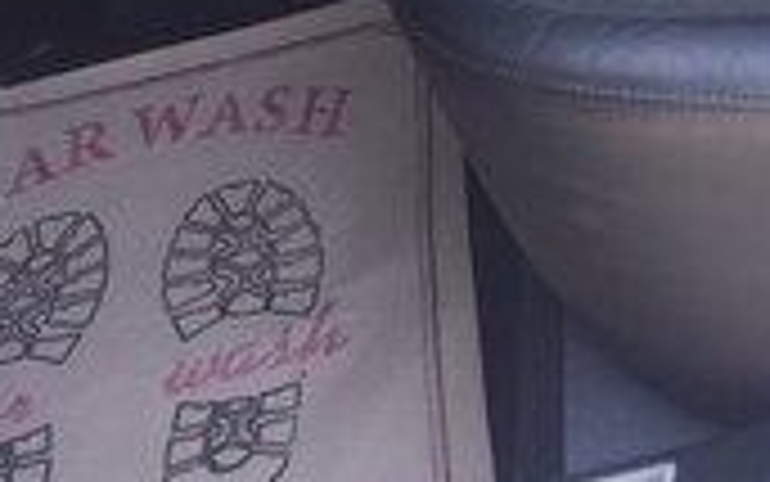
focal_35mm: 89
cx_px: 756
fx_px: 1868
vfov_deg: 12.6
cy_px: -527
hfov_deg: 22.5
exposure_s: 1/100
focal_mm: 4.15
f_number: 2.2
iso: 50
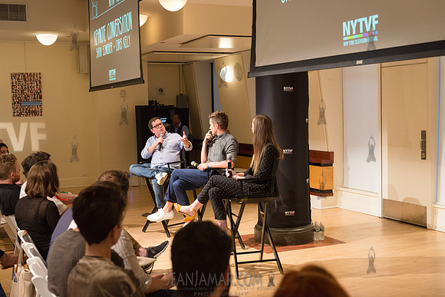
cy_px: 148
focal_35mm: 48
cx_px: 222
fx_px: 593
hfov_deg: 41.1
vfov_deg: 28.1
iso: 2500
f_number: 4
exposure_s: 1/160
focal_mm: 48
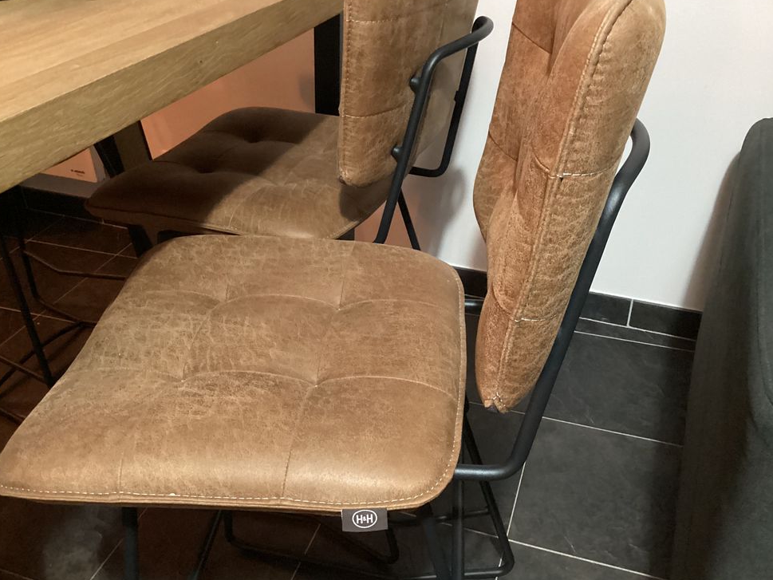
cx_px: 388
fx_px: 715
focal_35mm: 32
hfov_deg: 56.8
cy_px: 288
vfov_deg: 44.2
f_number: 2.4
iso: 640
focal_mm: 3.3
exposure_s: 1/17
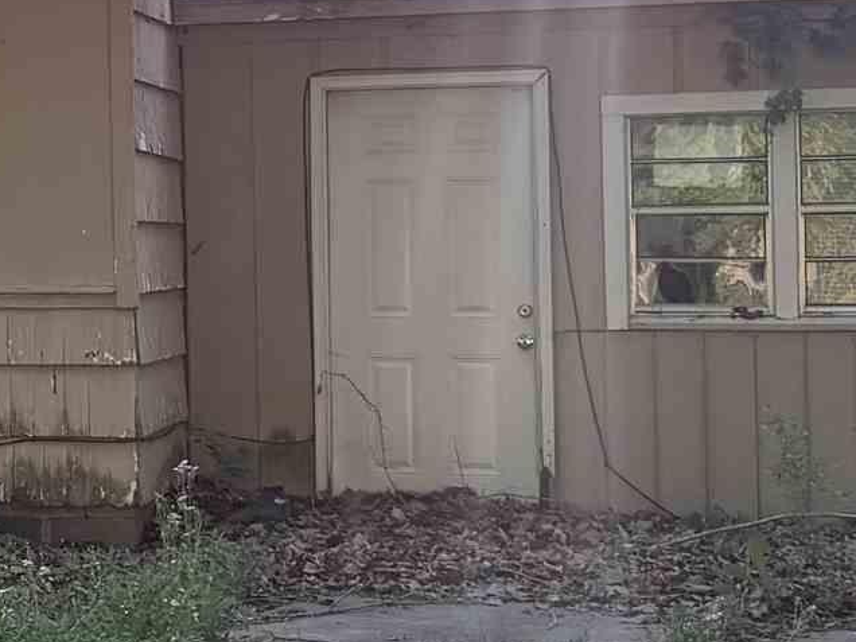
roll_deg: +0.6
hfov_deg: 15.5
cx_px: -468
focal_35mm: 116
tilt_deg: +0.2
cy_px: 198
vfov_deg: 12.7
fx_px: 2869
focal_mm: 6.76
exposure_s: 1/539
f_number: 1.78
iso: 100
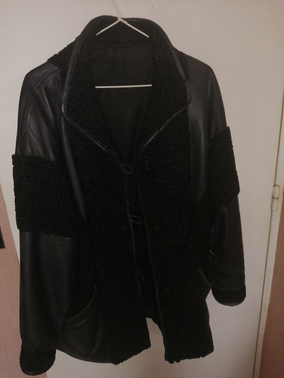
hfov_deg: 53.1
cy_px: 189
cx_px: 142
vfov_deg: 67.3
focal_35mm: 26
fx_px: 284
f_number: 1.8
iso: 64
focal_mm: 3.64
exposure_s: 1/50
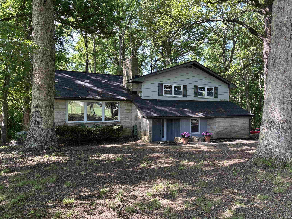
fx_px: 219
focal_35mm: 26
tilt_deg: +0.9
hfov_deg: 67.3
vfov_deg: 53.1
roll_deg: -1.6
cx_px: 146
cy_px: 110
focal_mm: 5.96
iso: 40
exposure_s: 1/121
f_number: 1.6
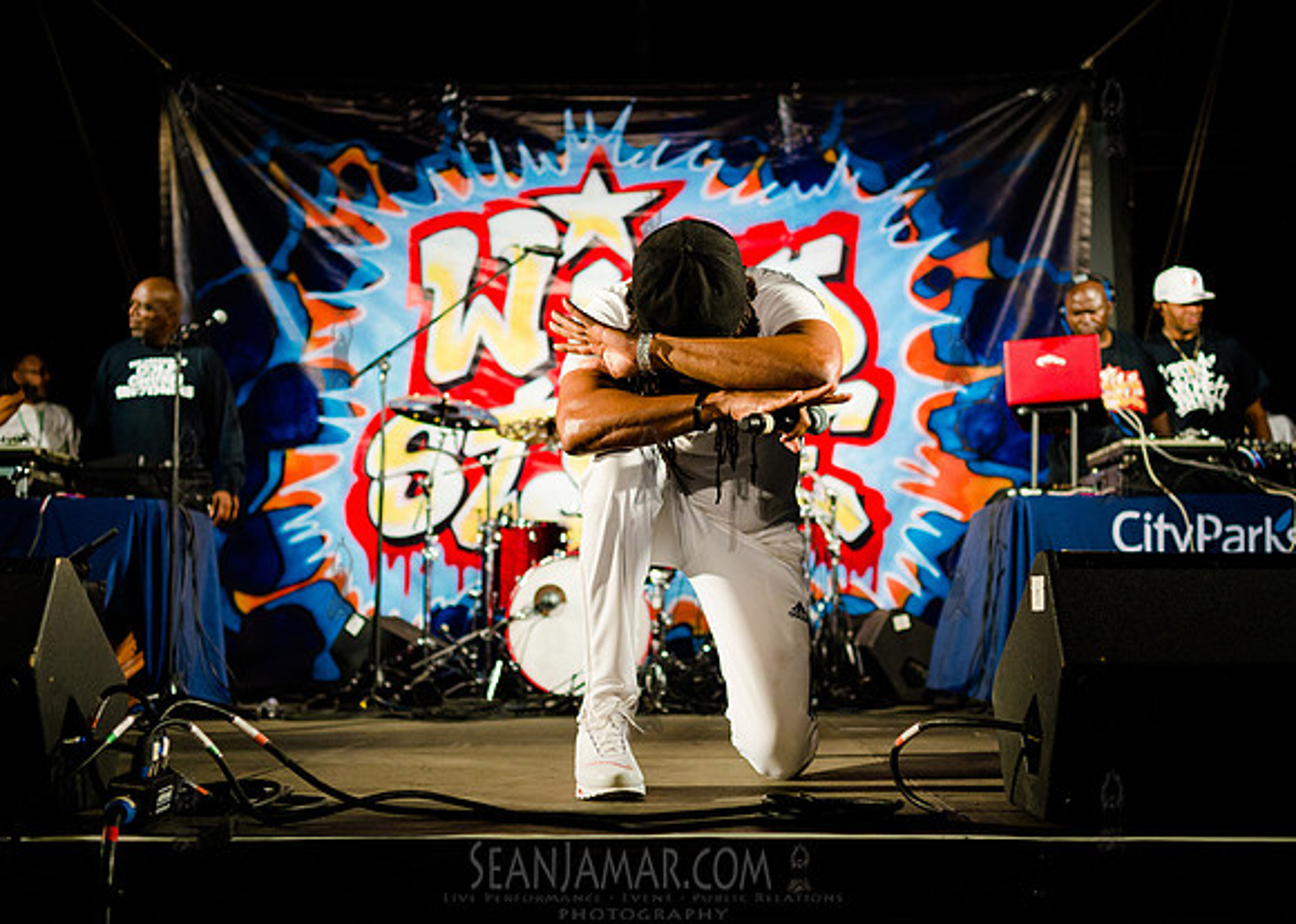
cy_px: 456
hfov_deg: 44.9
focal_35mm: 43
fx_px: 1566
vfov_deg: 32.9
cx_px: 674
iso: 1250
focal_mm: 35
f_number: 2.8
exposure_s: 1/1000
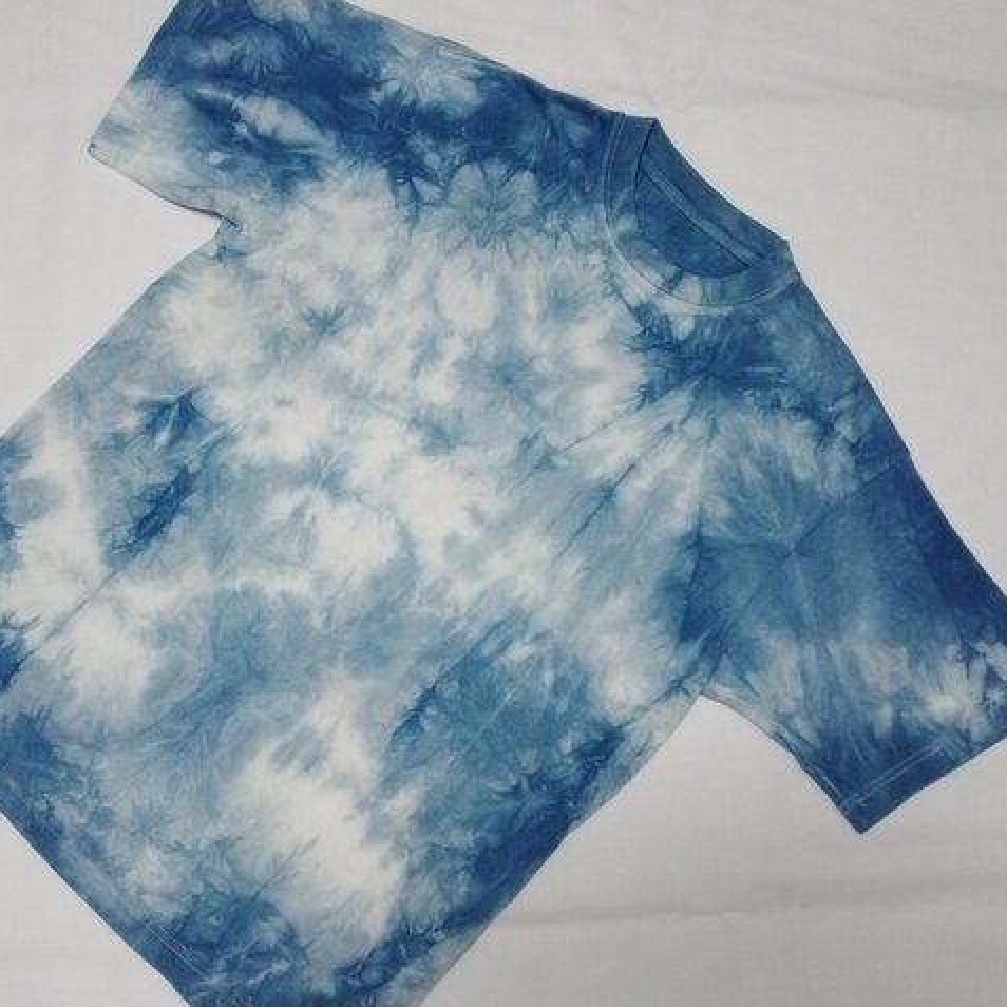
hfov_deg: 50.7
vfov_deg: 51.1
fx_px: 1053
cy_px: 505
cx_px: 397
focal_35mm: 32
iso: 400
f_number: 1.8
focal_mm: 3.61
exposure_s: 1/60
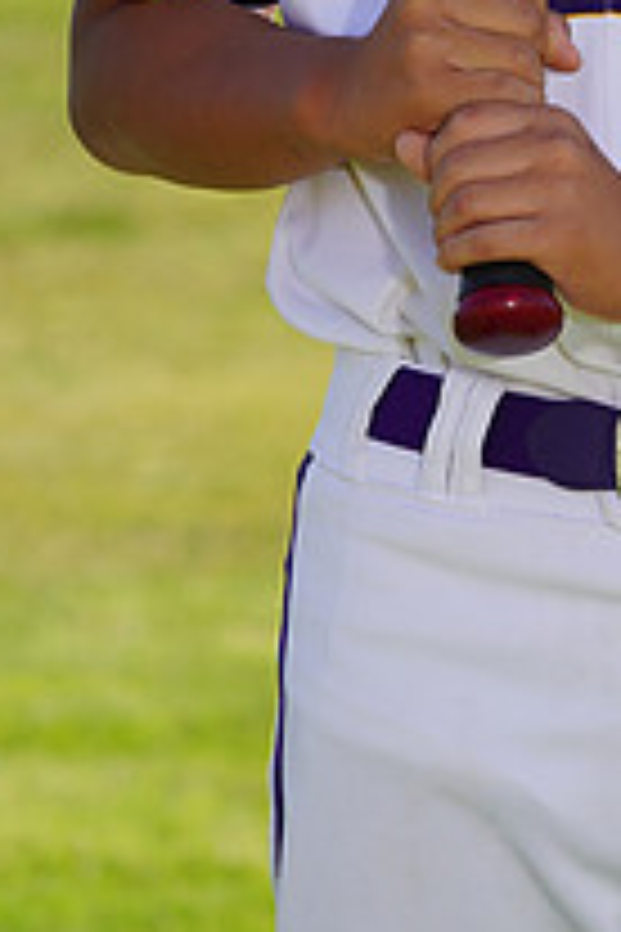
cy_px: -302
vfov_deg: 3.2
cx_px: 662
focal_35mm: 649
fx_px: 16792
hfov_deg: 2.1
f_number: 8
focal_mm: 232
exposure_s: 1/250
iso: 100
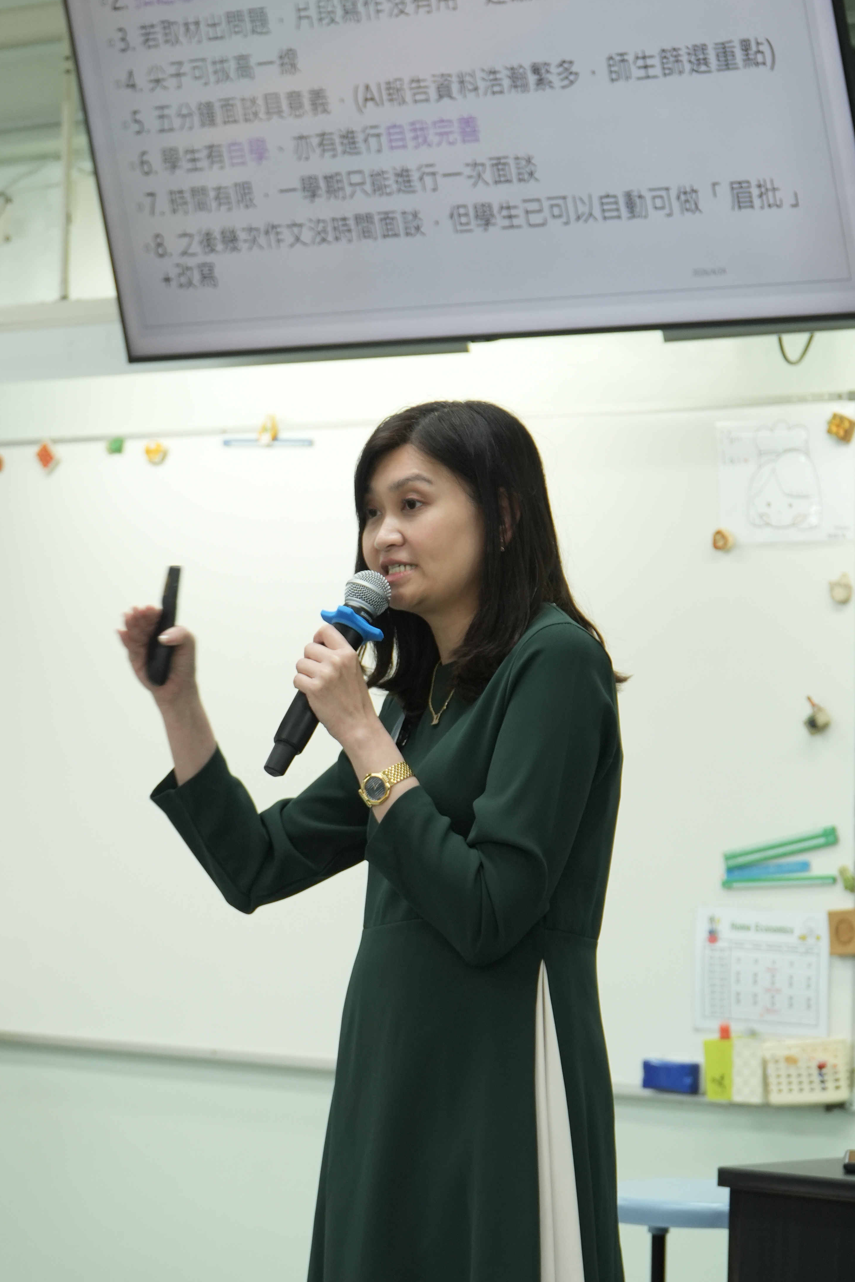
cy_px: 658
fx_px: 3954
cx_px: 412
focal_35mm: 111
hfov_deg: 12.3
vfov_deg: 18.4
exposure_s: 1/60
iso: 500
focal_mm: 52
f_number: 4.5
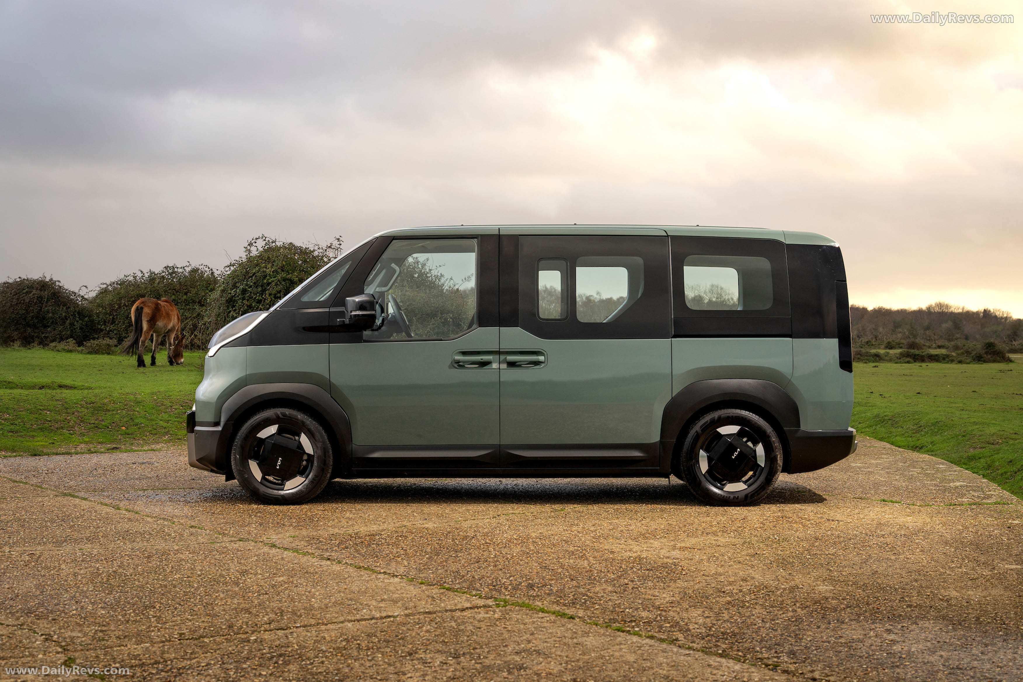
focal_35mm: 55
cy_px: 341
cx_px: 512
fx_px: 1563
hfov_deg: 36.2
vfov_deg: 24.6
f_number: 6.3
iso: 400
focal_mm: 55
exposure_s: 1/80
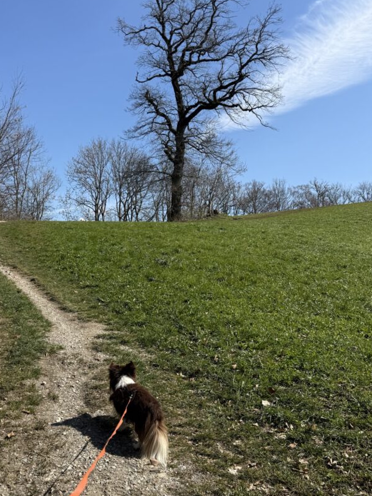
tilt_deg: +3.4
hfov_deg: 45.2
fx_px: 444
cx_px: 148
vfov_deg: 58.3
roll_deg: -3.2
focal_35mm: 31
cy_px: 251
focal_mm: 6.76
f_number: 1.78
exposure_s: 1/4673
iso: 80
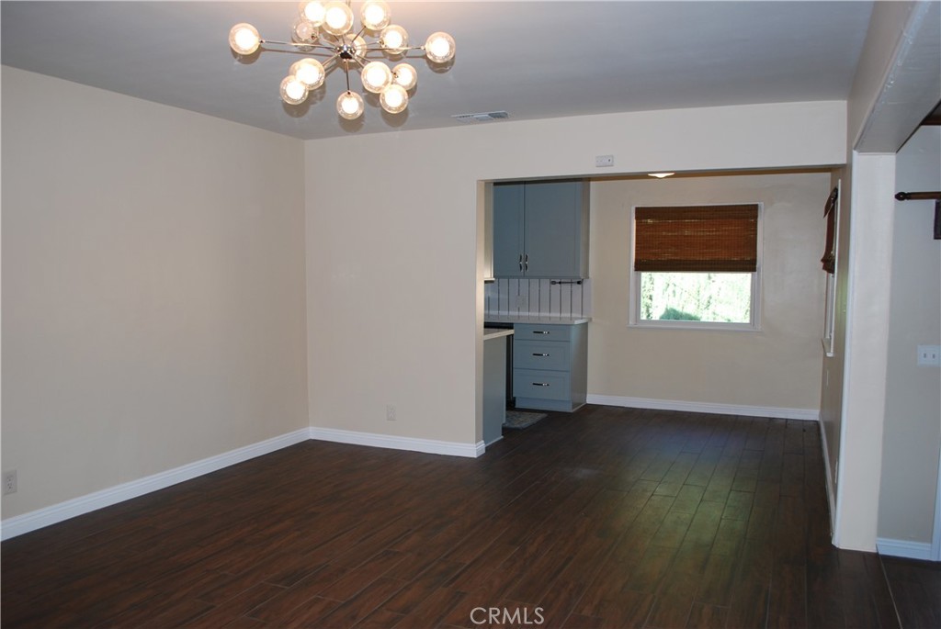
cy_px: 314
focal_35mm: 27
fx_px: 706
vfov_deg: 48.0
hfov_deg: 67.3
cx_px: 470
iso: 200
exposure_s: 1/60
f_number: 3.5
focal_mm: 18
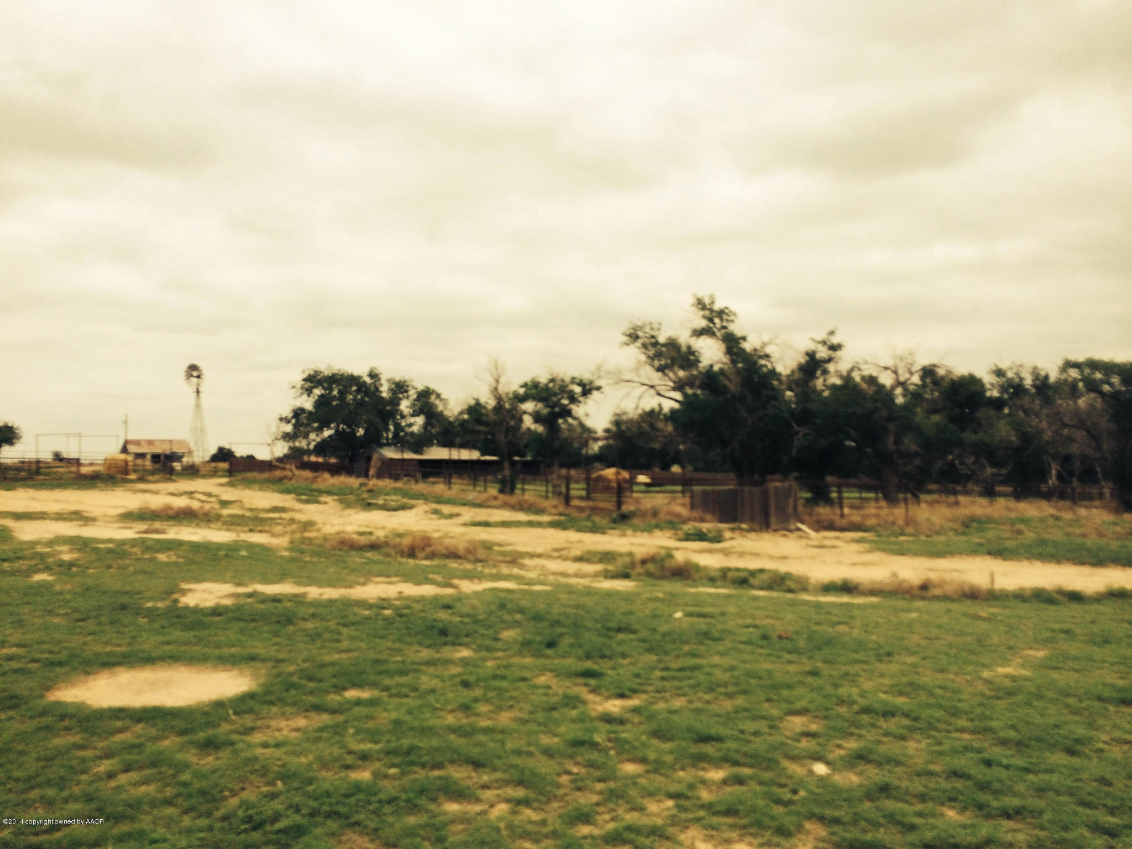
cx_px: 566
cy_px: 424
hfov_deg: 60.0
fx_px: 981
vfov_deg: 46.8
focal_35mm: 30
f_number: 2.2
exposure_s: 1/3731
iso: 40
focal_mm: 4.12
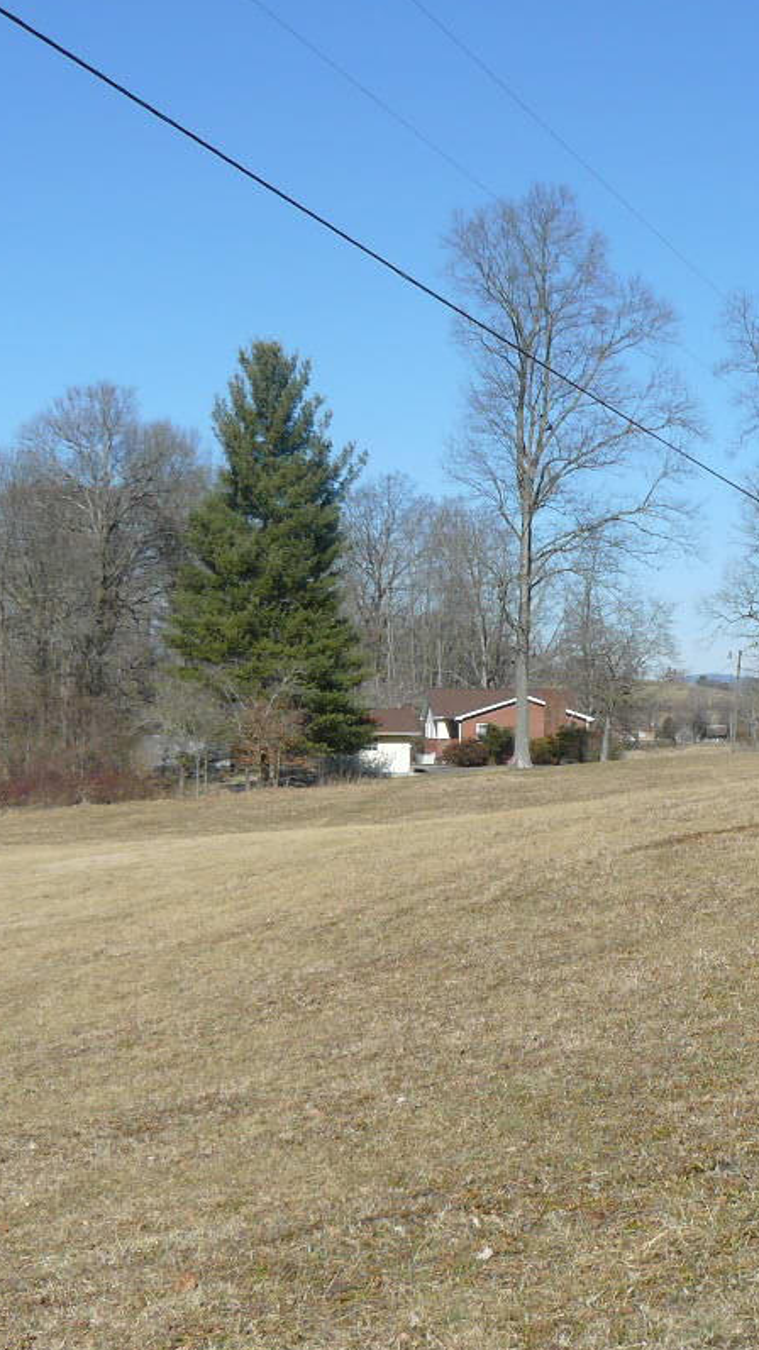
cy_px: 777
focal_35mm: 63
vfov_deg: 33.3
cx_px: 659
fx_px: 2255
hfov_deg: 18.8
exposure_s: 1/640
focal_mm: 6
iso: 100
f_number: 5
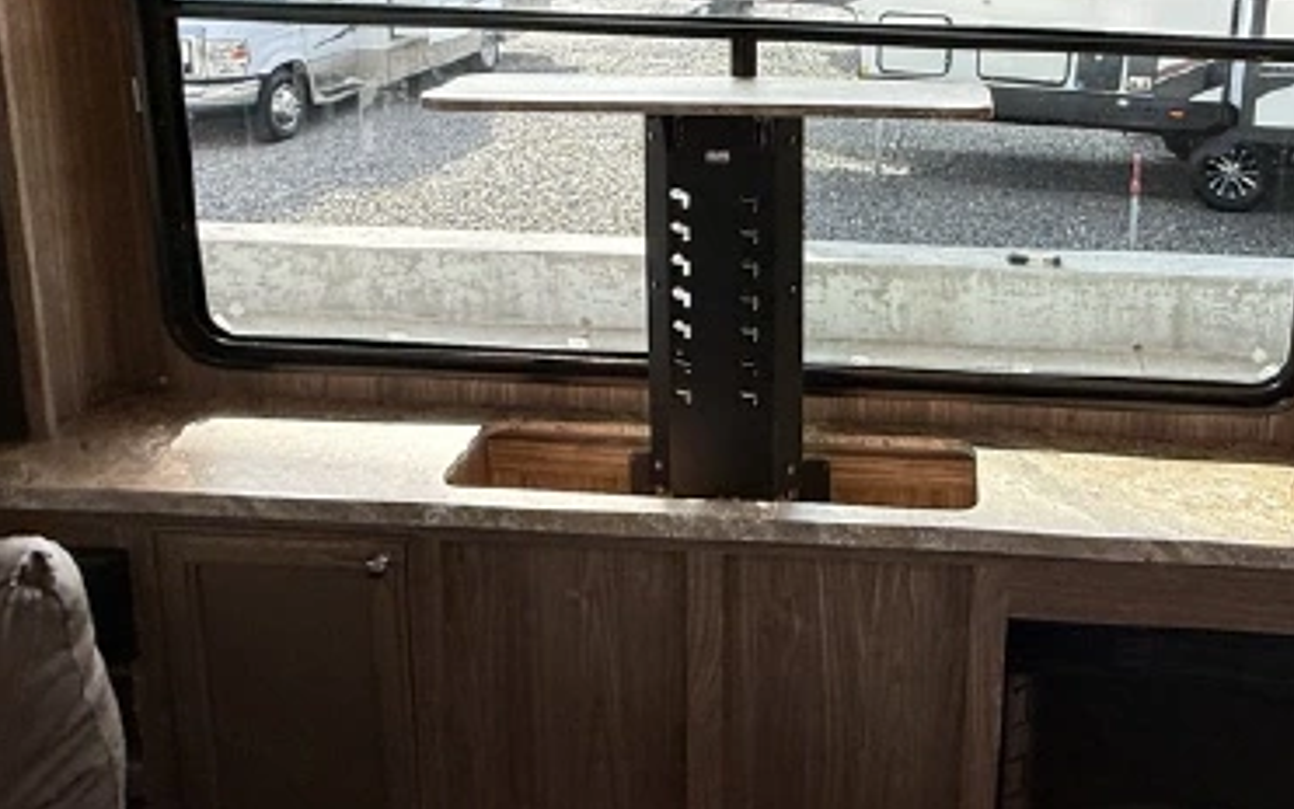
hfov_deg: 58.0
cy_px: 133
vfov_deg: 37.6
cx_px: 886
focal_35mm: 32
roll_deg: -3.2
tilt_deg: -11.3
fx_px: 1129
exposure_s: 1/104
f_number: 2.2
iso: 40
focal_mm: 2.22
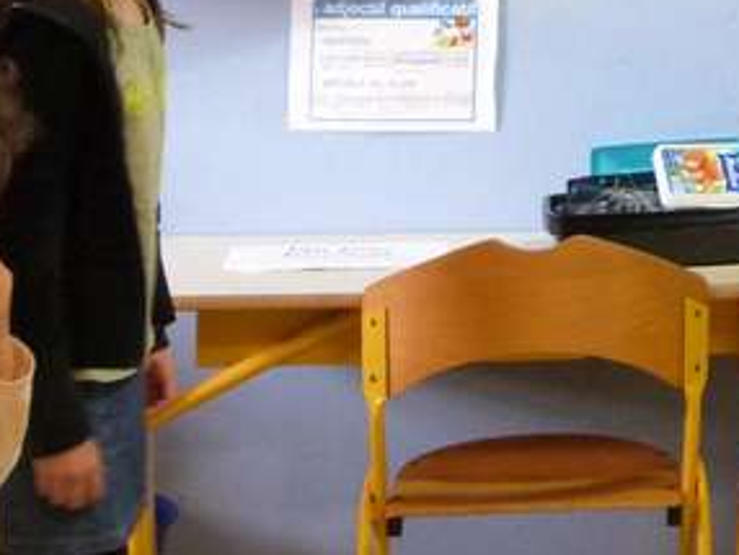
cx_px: 1191
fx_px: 2906
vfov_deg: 10.4
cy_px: -343
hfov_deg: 13.4
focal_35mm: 136
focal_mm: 6.8
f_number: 3.1
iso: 400
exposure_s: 1/20
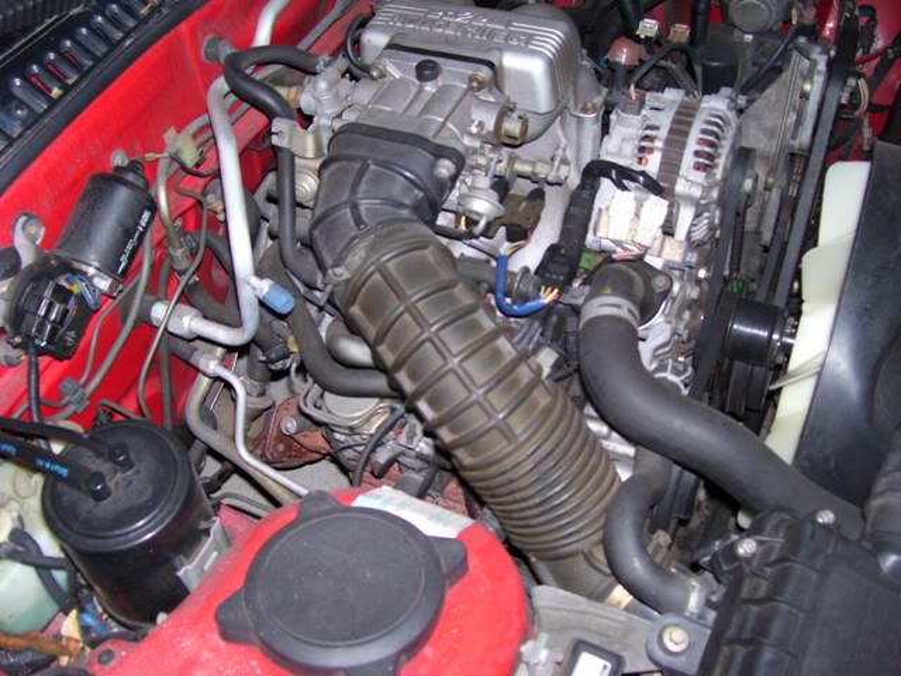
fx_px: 963
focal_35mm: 37
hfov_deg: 50.1
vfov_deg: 38.7
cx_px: 450
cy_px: 338
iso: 125
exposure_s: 1/60
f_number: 2.7
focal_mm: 6
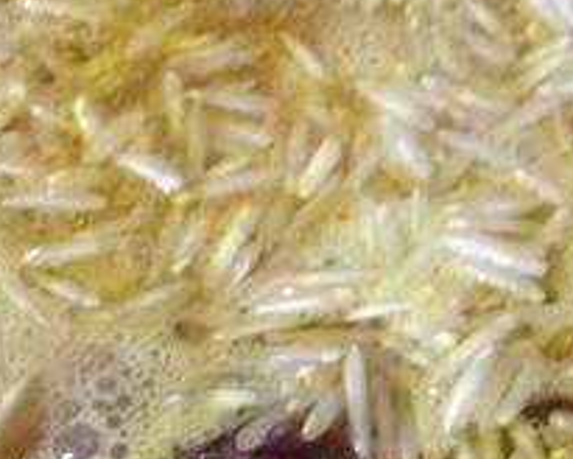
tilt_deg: -49.3
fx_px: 2730
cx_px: 833
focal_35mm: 161
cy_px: 90
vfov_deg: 9.6
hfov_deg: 11.5
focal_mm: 4.12
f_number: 2.4
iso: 160
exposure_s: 1/20
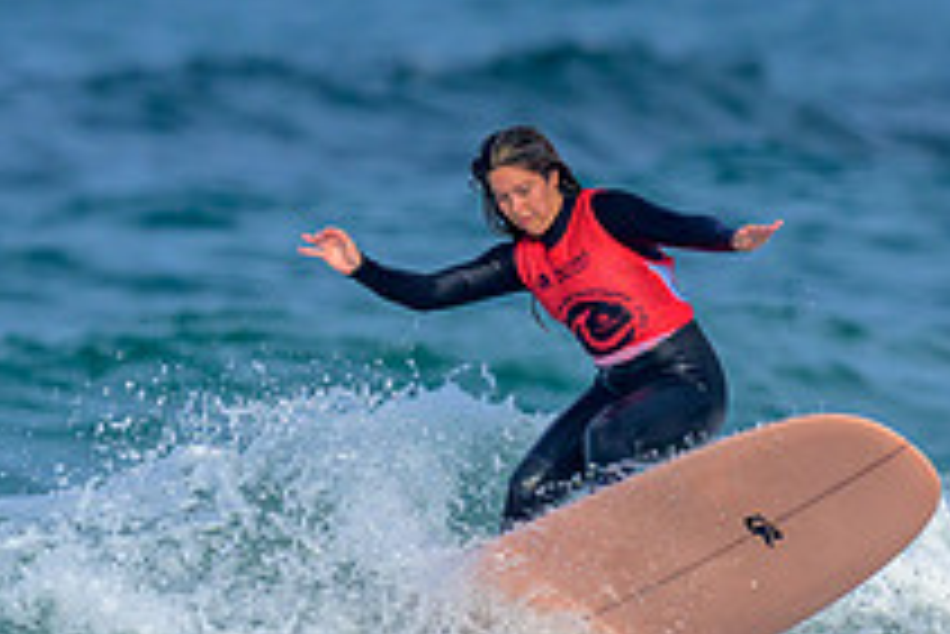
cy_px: 687
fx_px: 79720
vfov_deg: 0.5
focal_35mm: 3019
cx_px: -40
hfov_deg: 0.7
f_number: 6.3
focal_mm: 800
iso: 320
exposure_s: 1/2000
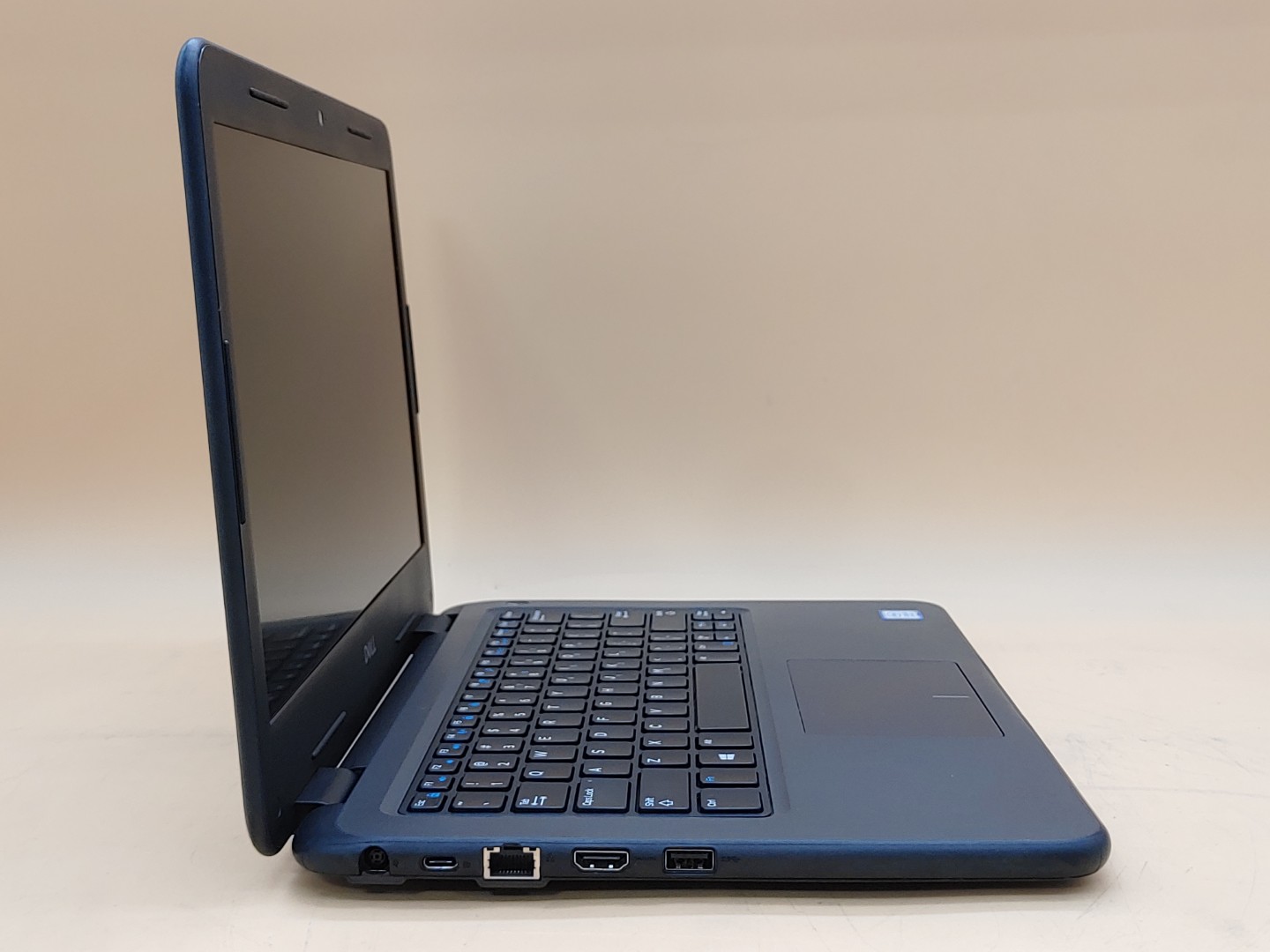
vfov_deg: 32.9
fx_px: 1614
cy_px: 476
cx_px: 635
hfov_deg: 42.9
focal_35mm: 44
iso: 50
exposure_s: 1/75
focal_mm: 4.36
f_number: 1.8
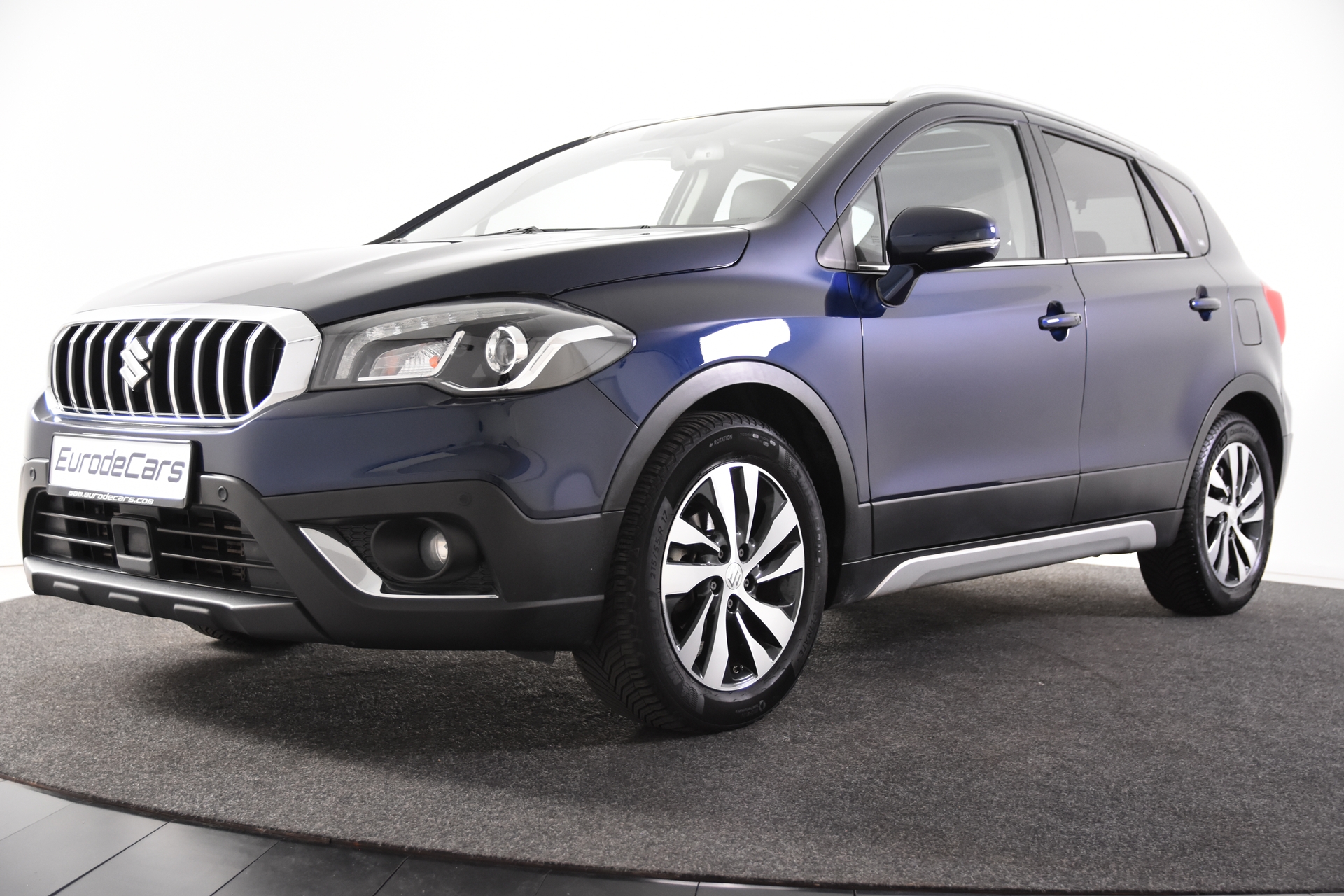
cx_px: 672
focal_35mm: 42
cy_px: 448
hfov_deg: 46.4
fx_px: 1568
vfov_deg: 31.9
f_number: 4
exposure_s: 1/60
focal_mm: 28
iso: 1600
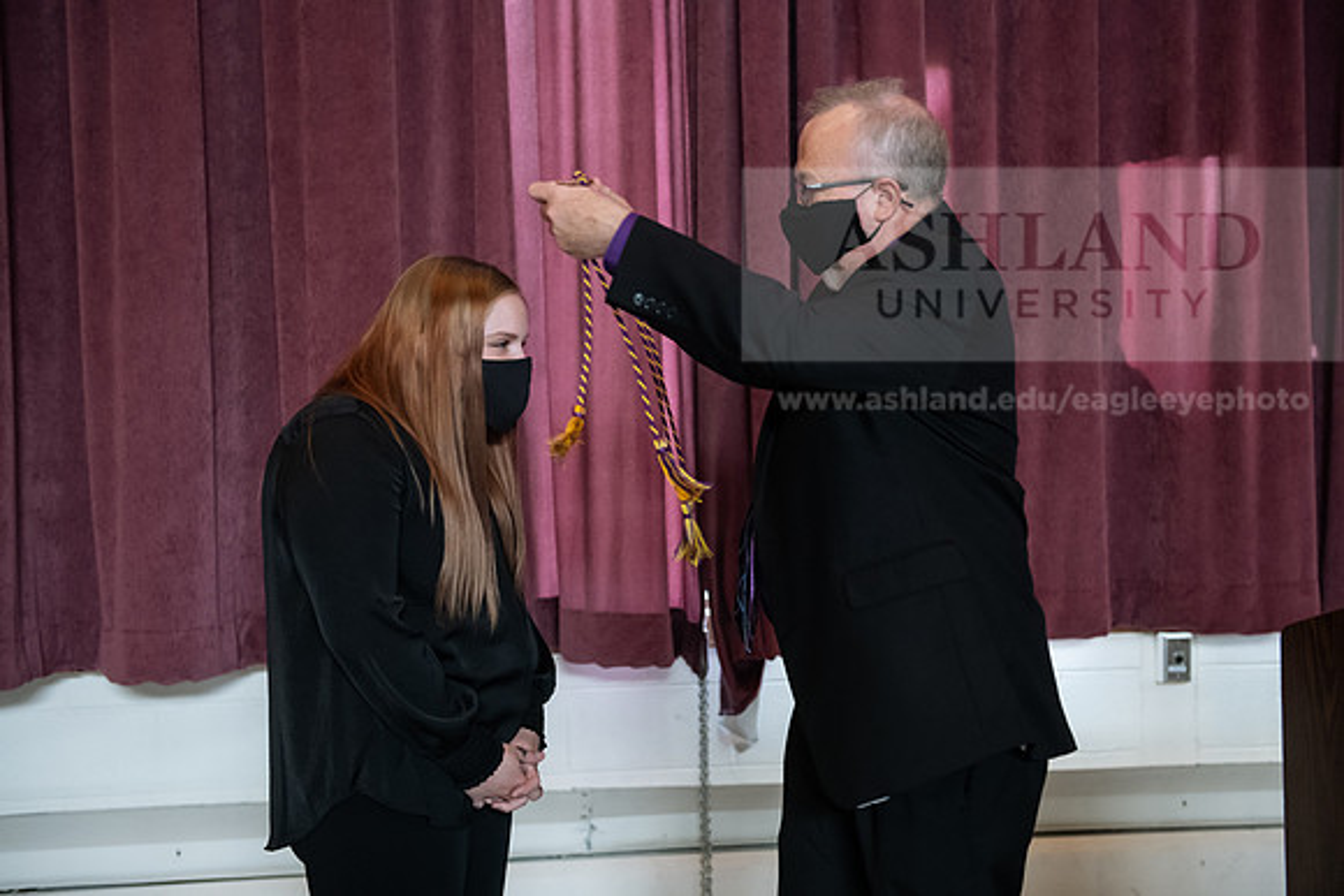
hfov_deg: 39.6
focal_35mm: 50
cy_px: 448
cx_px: 672
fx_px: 1867
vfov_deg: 27.0
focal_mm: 50
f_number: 3.5
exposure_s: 1/200
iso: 2500
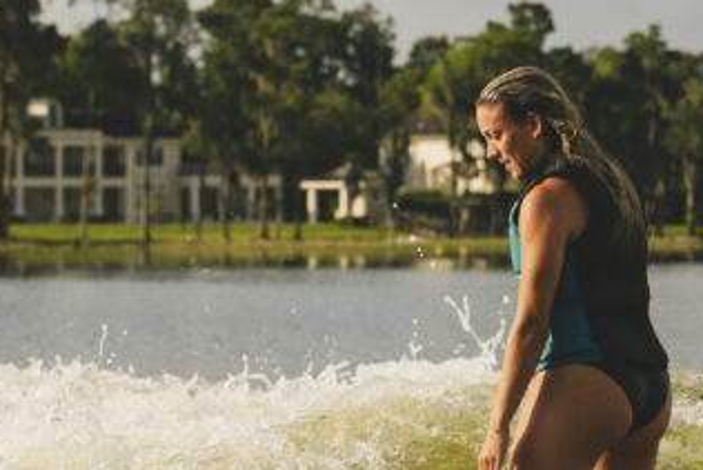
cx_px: -105
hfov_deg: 7.7
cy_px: 388
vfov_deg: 5.2
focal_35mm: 266
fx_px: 5197
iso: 100
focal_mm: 70
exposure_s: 1/1000
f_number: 3.5
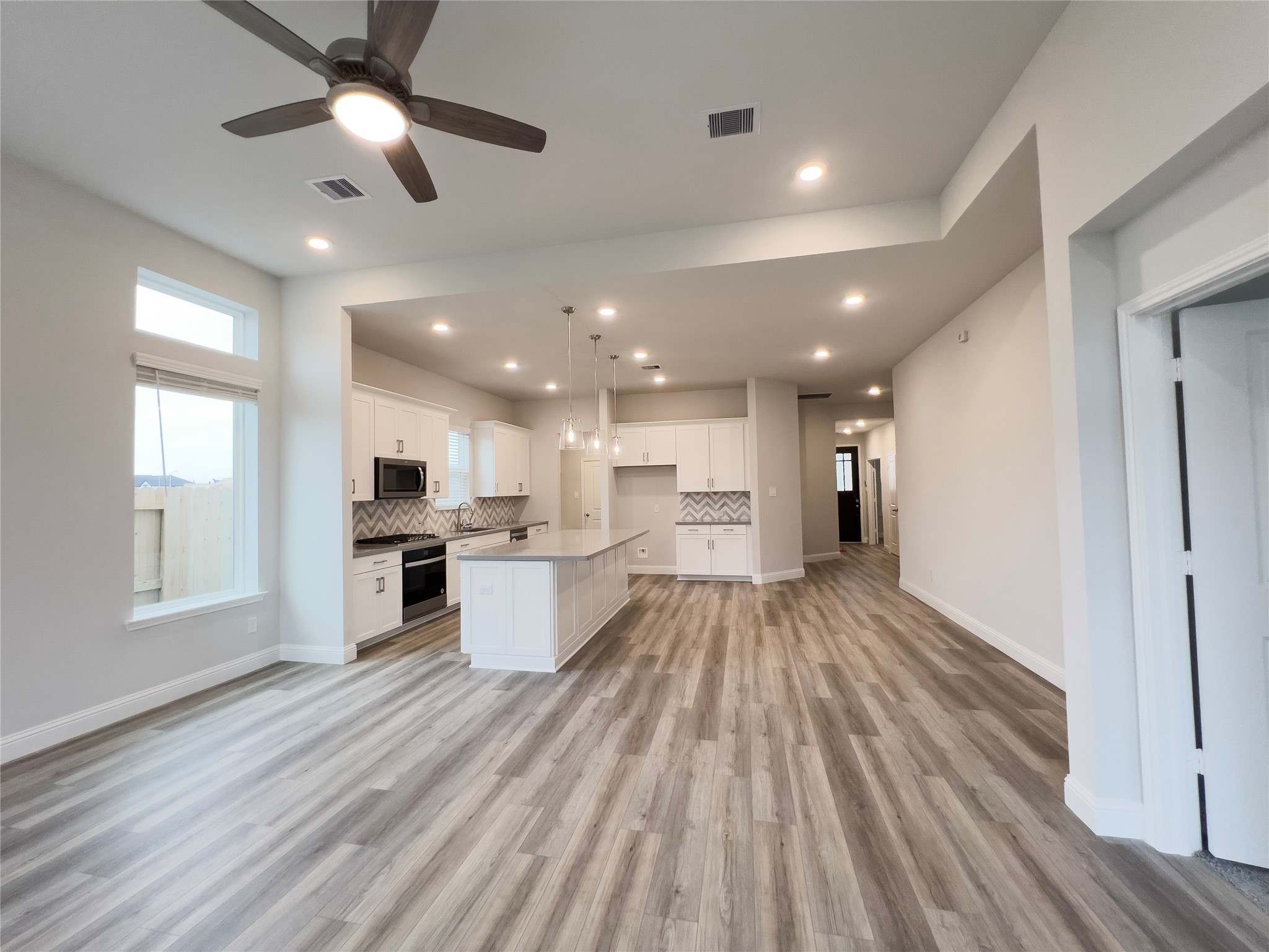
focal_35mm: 13
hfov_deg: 106.2
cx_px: 634
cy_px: 476
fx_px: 477
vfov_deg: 89.9
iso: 160
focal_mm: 1.57
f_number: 1.8
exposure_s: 1/120
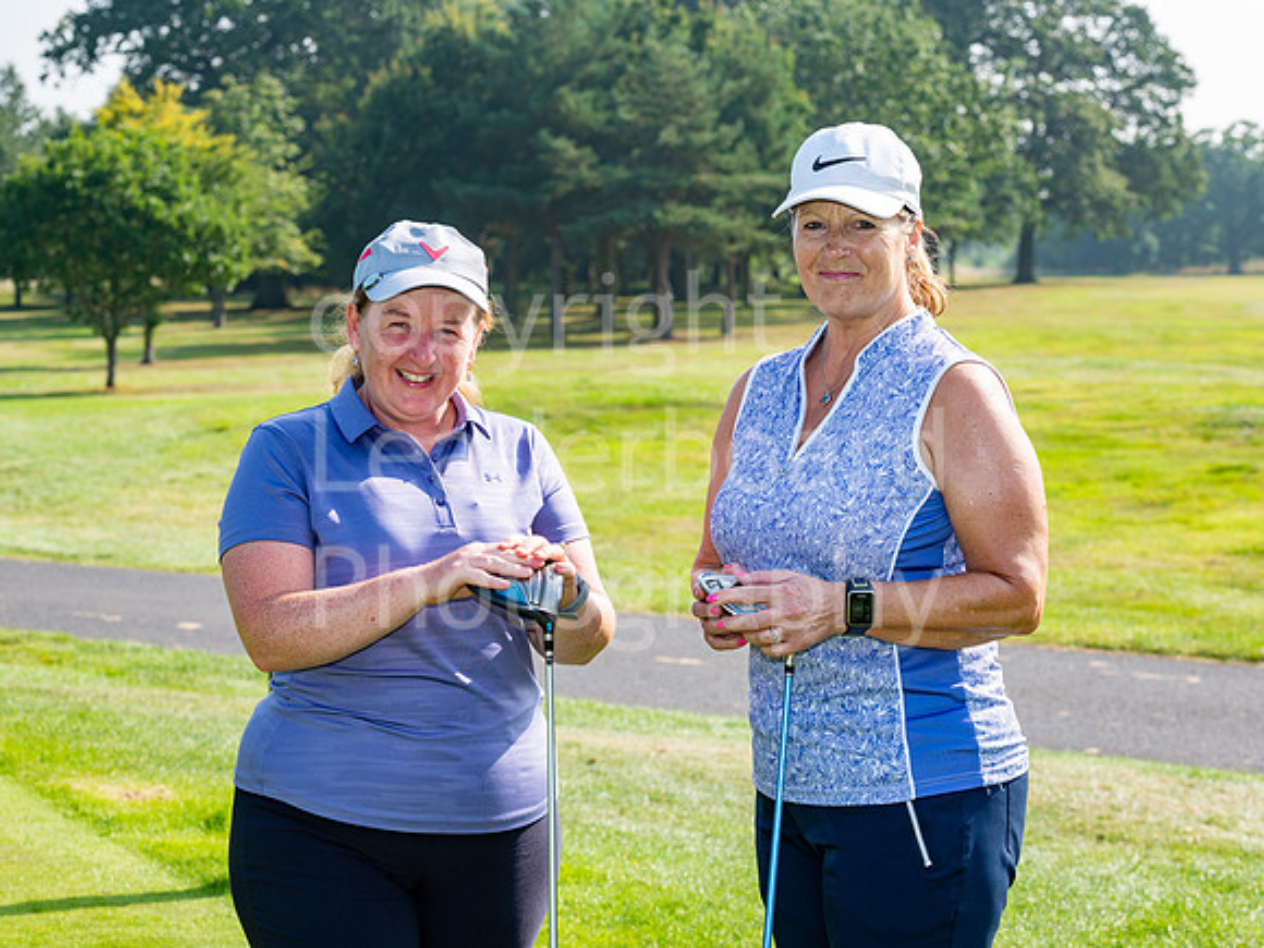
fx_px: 3362
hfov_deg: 21.3
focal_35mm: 92
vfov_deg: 16.1
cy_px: 474
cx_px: 632
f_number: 8
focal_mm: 85
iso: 100
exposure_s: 1/200
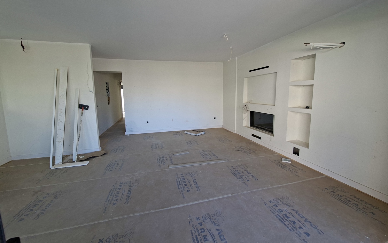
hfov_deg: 105.3
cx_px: 191
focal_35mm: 14
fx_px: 148
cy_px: 113
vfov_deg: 78.5
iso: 50
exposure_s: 1/60
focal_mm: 1.74
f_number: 2.2
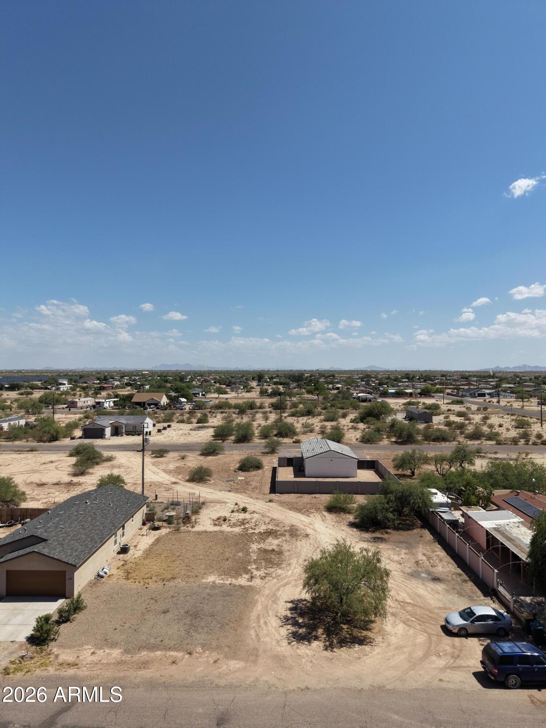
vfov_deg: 71.6
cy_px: 364
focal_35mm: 24
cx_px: 273
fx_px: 505
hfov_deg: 56.8
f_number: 1.8
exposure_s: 1/6000
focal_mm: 8.67
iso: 120
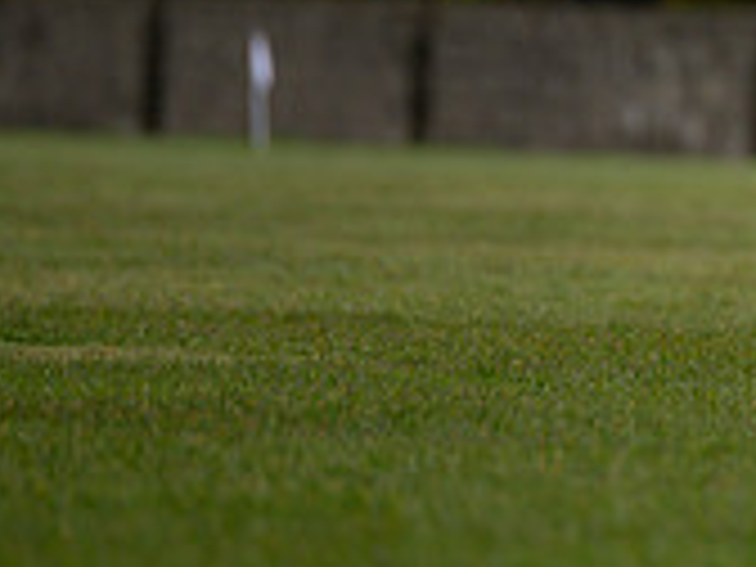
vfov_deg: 1.5
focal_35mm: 999
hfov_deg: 2.0
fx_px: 21818
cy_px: -25
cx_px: 1179
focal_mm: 300
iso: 400
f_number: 2.8
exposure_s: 1/1000
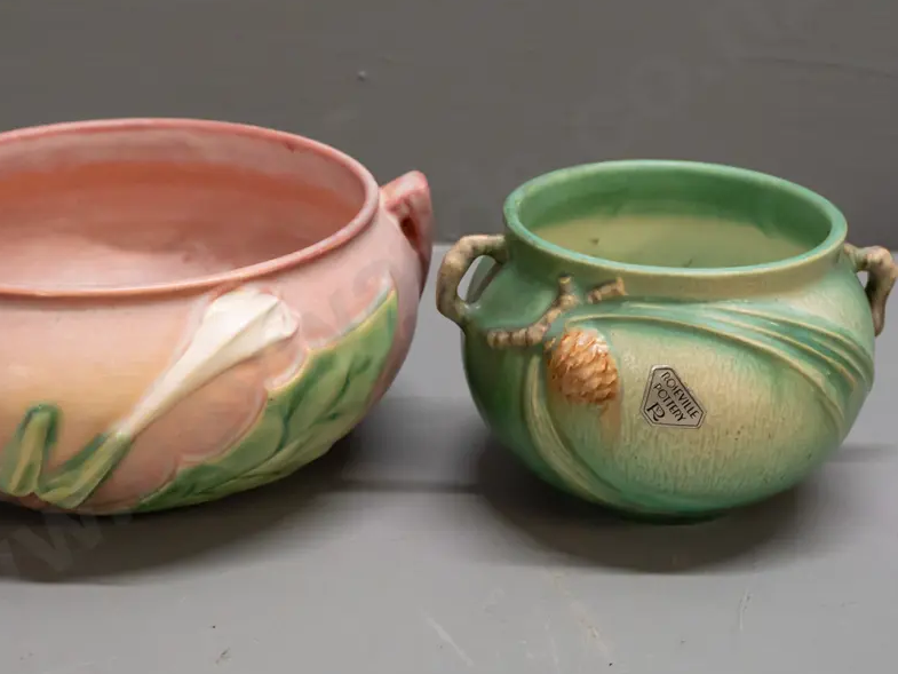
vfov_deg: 24.4
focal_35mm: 60
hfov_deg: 32.0
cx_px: 341
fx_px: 1557
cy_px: 323
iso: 3200
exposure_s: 1/160
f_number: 5.6
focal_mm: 23
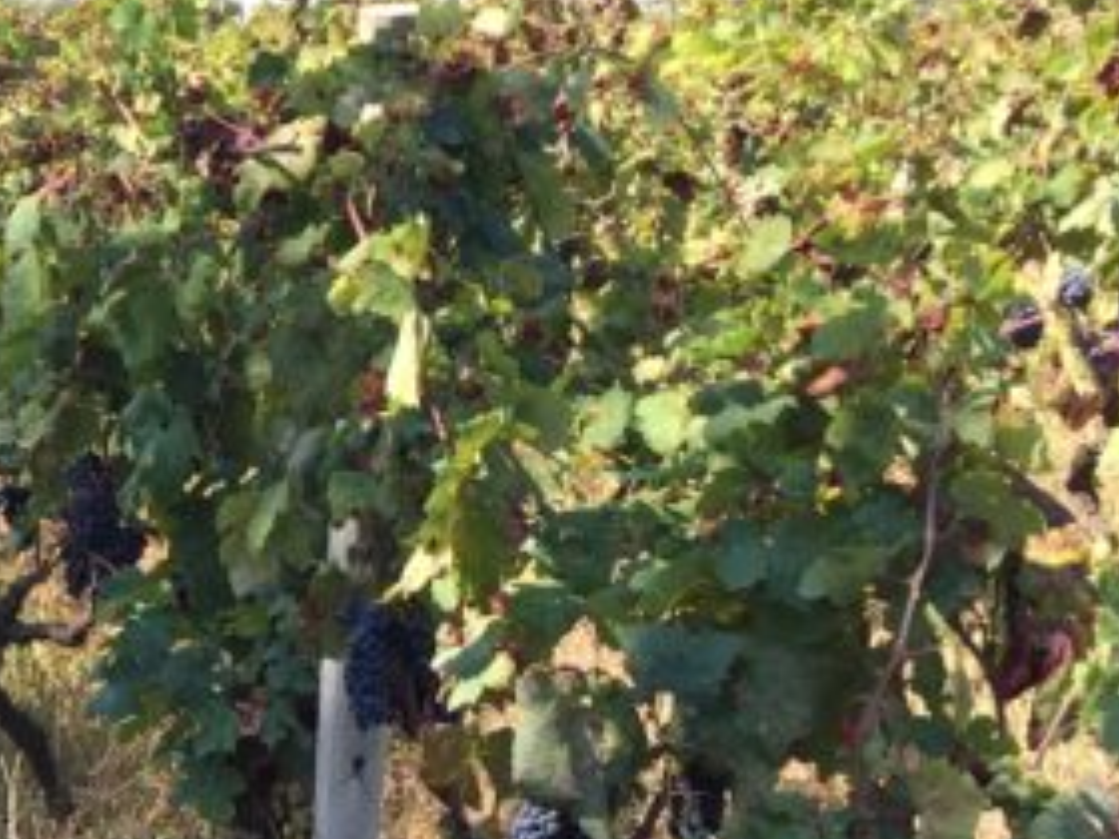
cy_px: 963
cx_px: -336
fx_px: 2845
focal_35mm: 88
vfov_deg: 16.2
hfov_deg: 20.4
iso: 32
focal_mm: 4.15
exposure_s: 1/590
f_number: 2.2
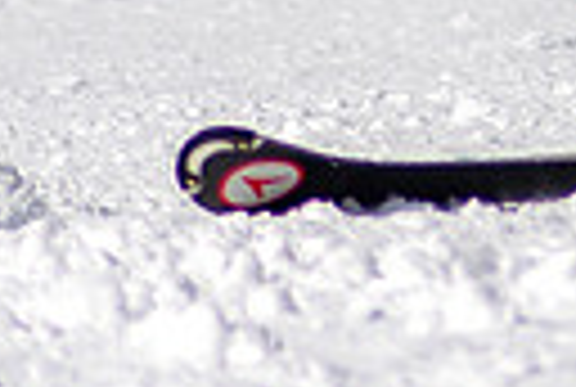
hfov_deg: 0.7
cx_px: 757
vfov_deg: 0.5
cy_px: -335
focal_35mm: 2919
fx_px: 46813
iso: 100
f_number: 2.8
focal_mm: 300
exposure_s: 1/6400
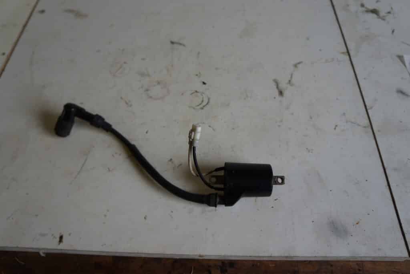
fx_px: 325
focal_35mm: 28
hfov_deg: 64.5
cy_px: 137
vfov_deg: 45.7
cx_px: 205
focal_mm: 19
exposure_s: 1/80
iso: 125
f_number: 3.5
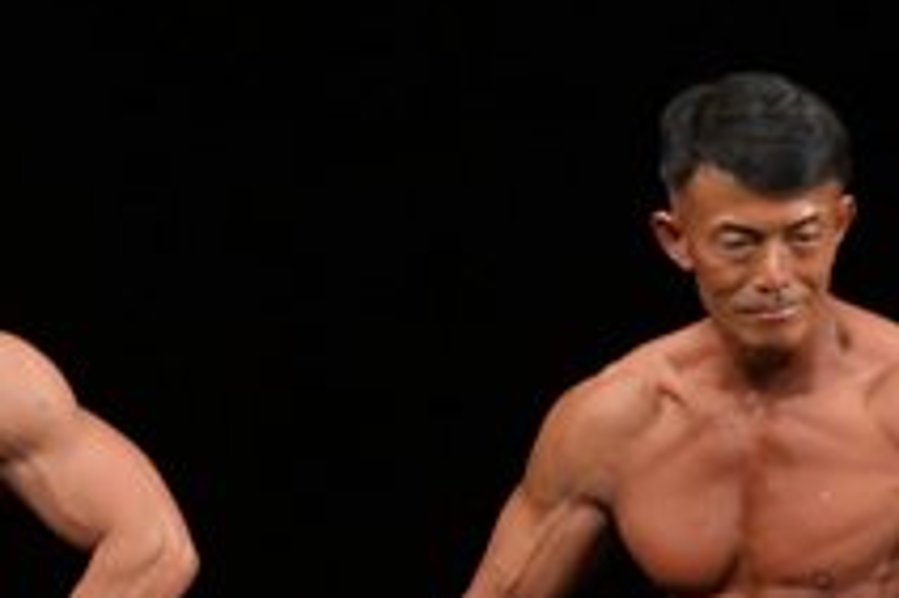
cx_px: 647
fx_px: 24653
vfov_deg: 1.4
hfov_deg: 2.1
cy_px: 738
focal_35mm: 988
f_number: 5.6
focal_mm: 180
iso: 3200
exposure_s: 1/400
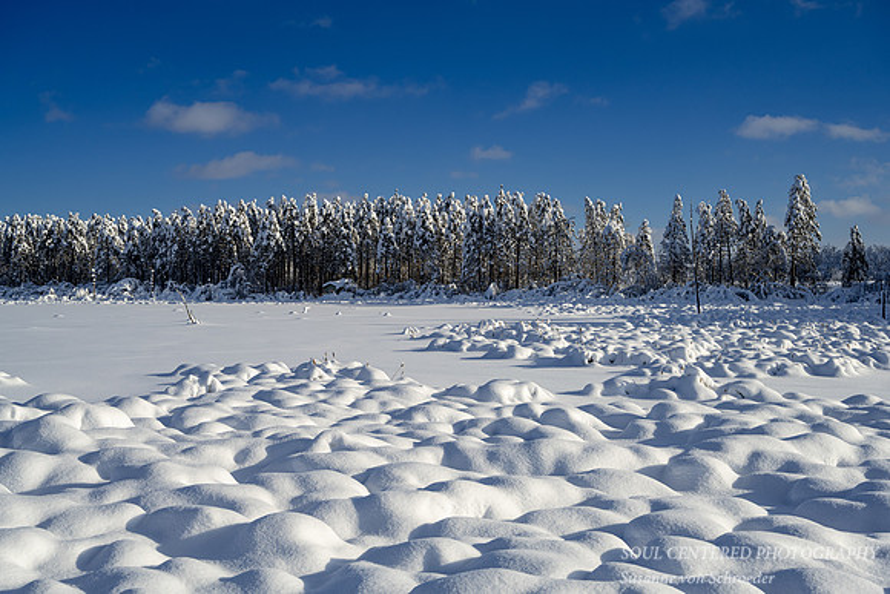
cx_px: 452
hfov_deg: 44.8
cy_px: 297
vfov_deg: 30.7
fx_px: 1080
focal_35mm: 44
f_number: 8
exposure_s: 1/400
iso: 200
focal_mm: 43
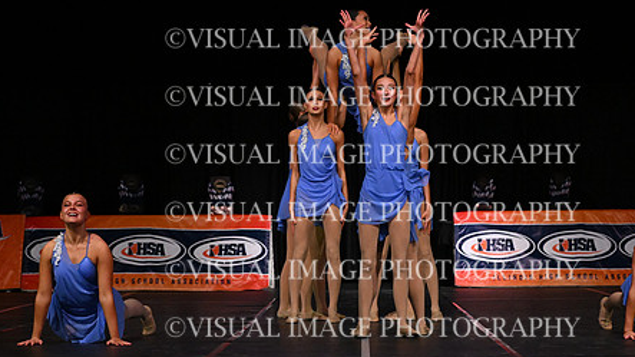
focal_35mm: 122
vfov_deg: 9.9
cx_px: 373
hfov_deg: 17.6
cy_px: 183
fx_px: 2054
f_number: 4
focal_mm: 89
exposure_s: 1/1000
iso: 8000
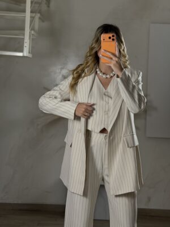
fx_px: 314
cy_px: 114
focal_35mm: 48
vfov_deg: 39.7
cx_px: 85
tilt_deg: -6.1
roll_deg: -2.2
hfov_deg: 30.3
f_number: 1.78
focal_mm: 6.76
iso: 125
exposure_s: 1/100
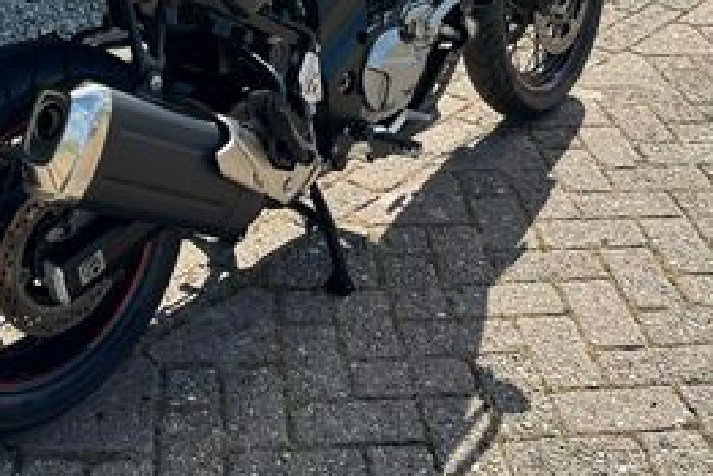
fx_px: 1209
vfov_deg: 21.1
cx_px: 190
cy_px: -63
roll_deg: +0.6
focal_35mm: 61
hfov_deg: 32.3
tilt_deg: -15.9
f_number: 1.78
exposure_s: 1/1949
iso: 80
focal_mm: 6.86
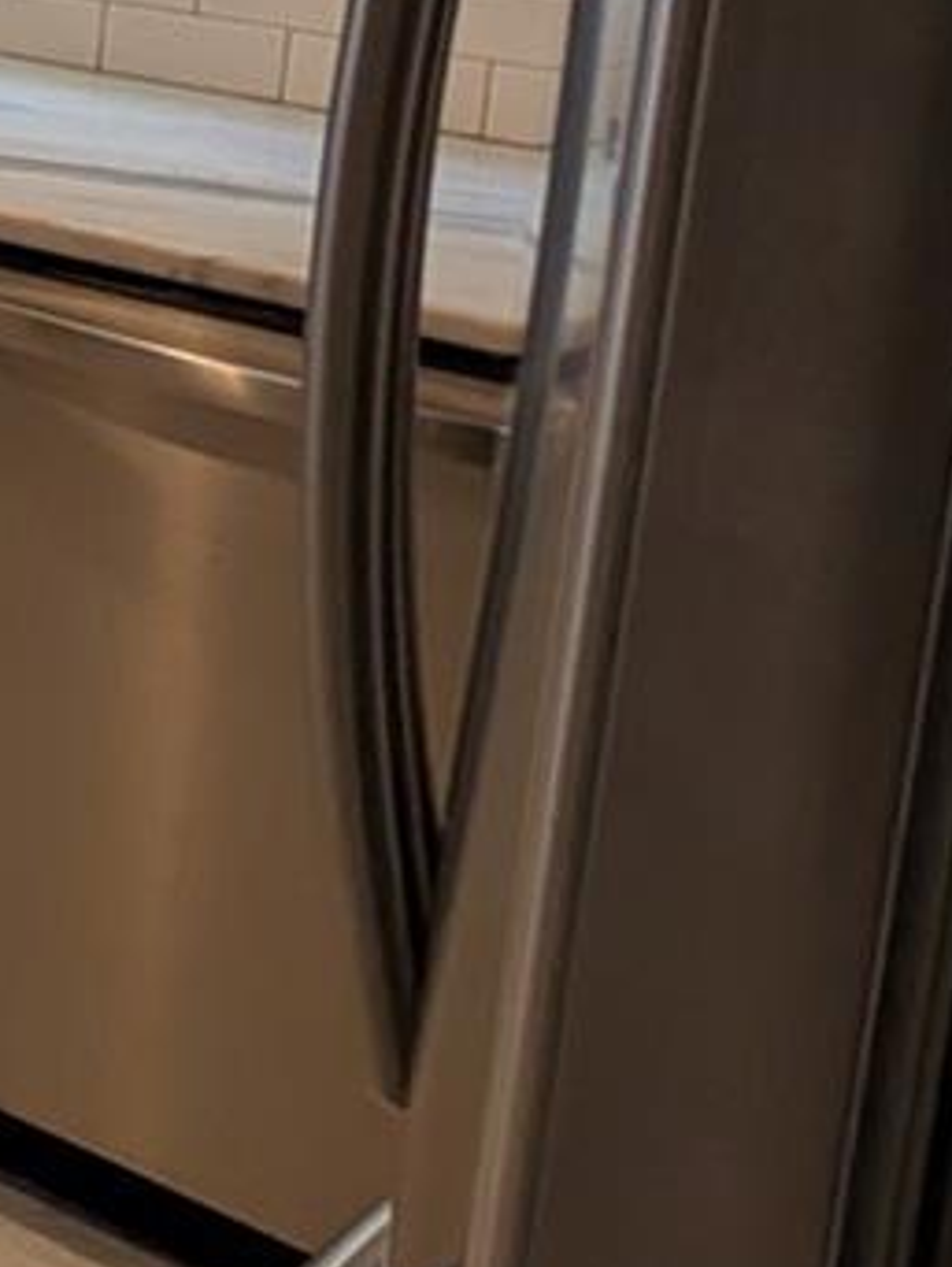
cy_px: -315
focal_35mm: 56
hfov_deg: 13.3
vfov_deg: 28.9
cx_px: -1585
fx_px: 2051
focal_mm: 2.02
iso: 55
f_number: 1.7
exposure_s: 1/120
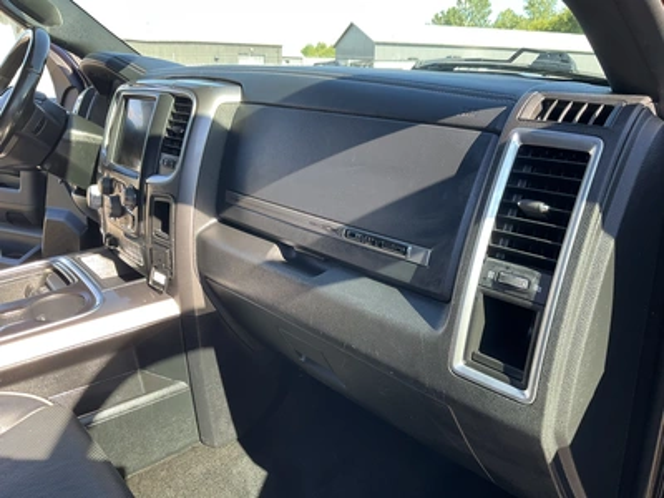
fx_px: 556
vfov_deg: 48.2
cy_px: 249
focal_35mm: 29
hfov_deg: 61.7
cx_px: 332
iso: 32
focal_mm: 3
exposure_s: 1/122
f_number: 1.8
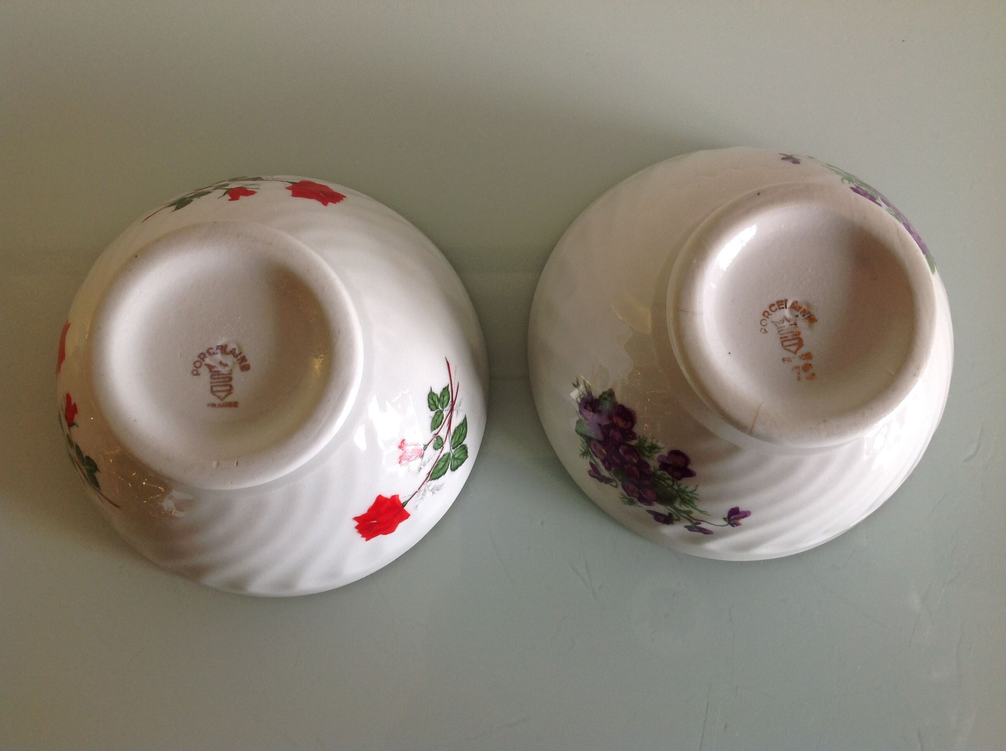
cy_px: 376
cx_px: 503
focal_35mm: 35
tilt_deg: -84.3
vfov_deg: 40.6
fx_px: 1016
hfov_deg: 52.7
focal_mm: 4.28
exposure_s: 1/24
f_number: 2.4
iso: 64
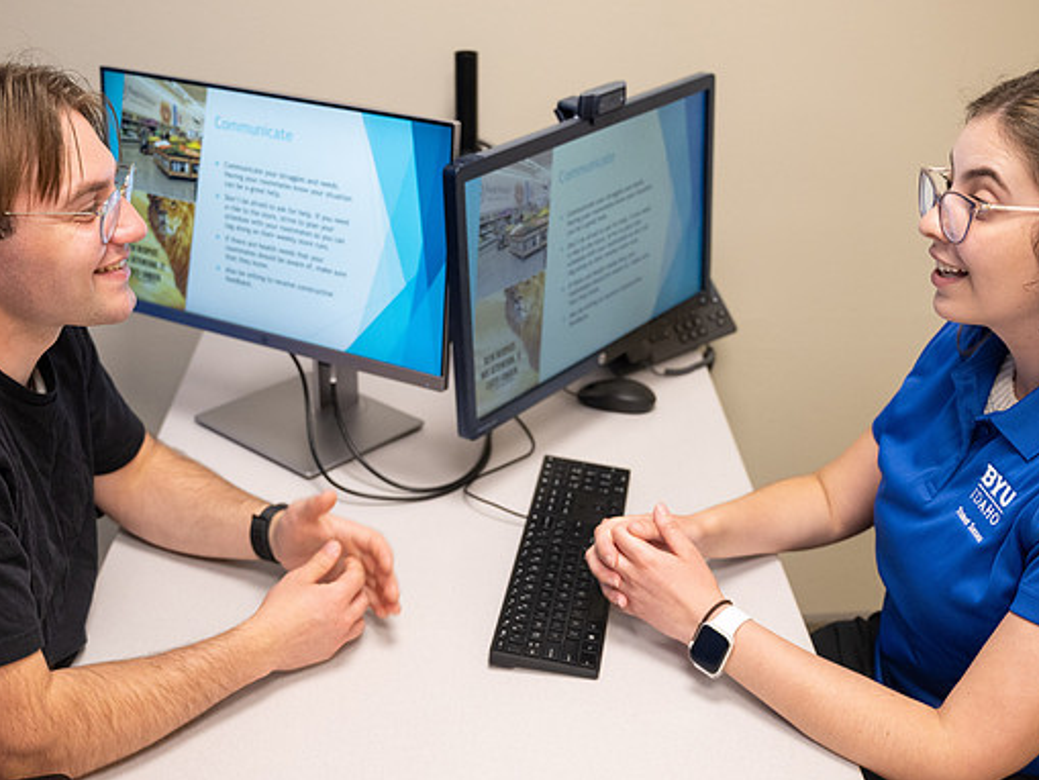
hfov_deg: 41.2
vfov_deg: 31.5
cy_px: 393
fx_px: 1381
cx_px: 502
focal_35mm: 46
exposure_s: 1/200
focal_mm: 42
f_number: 4
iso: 1600
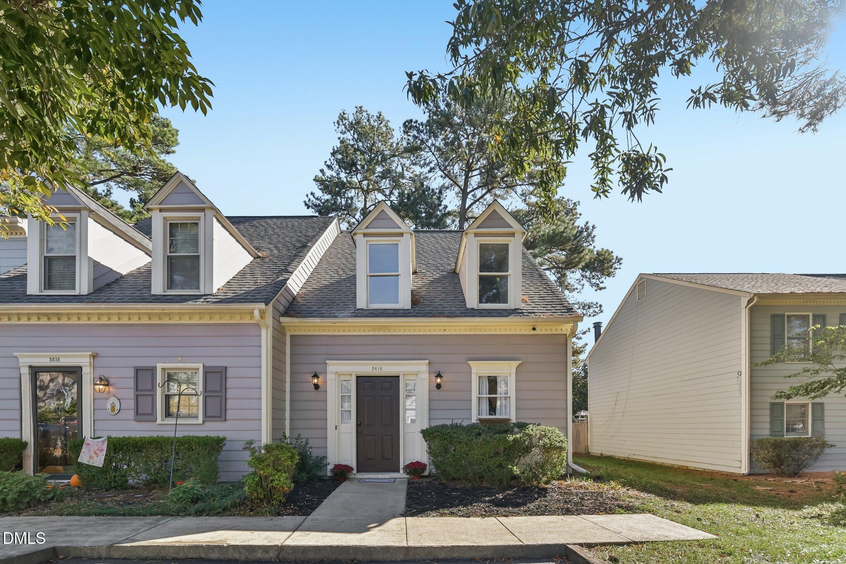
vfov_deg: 67.4
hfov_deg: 90.0
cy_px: 282
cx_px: 423
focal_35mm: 18
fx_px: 423
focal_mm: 18
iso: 280
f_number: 8
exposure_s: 1/250
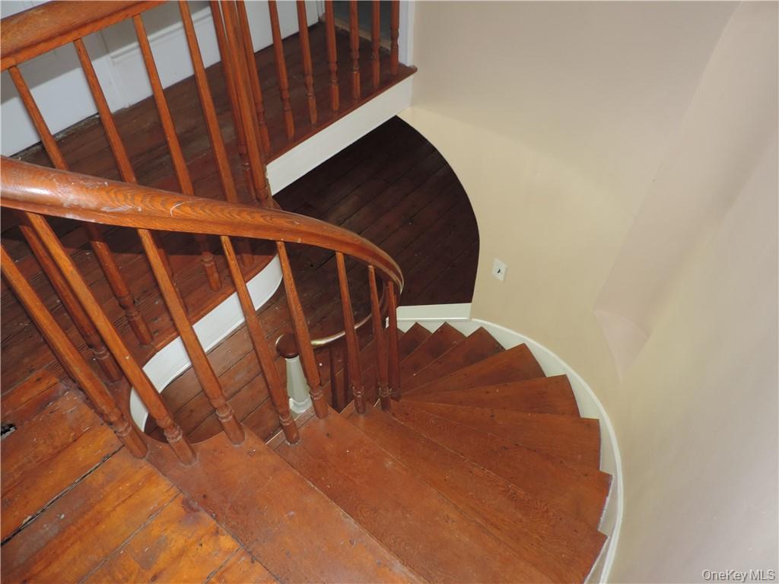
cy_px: 292
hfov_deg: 71.6
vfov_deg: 56.8
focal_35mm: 24
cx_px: 390
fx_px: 540
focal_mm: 4.3
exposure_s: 1/30
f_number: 3
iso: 200
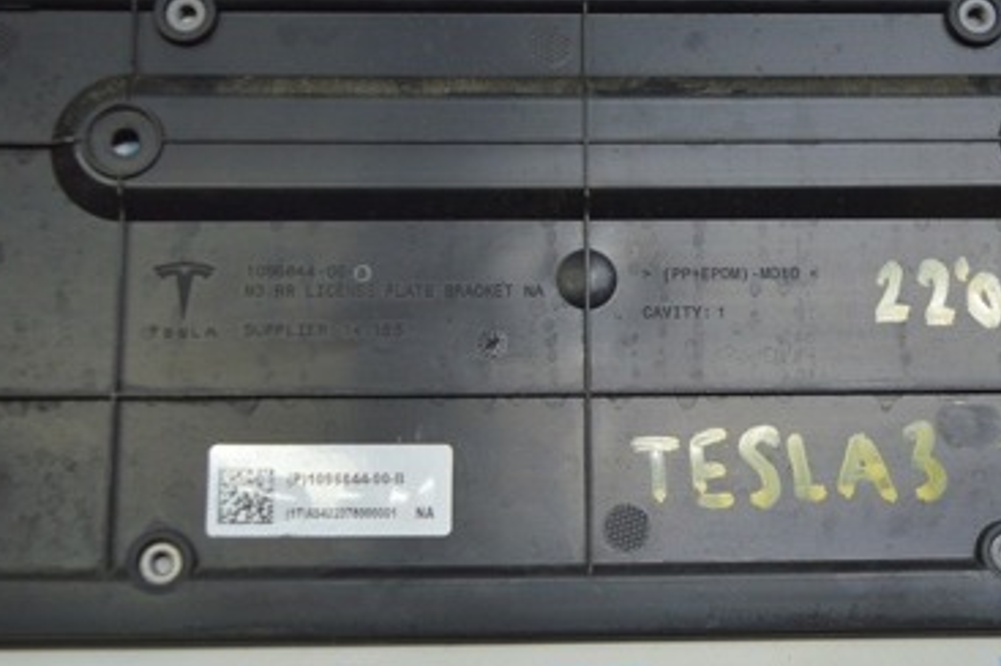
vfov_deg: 24.6
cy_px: 266
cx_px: 576
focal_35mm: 55
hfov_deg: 36.3
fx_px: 1524
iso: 400
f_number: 3.8
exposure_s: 1/100
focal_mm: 21
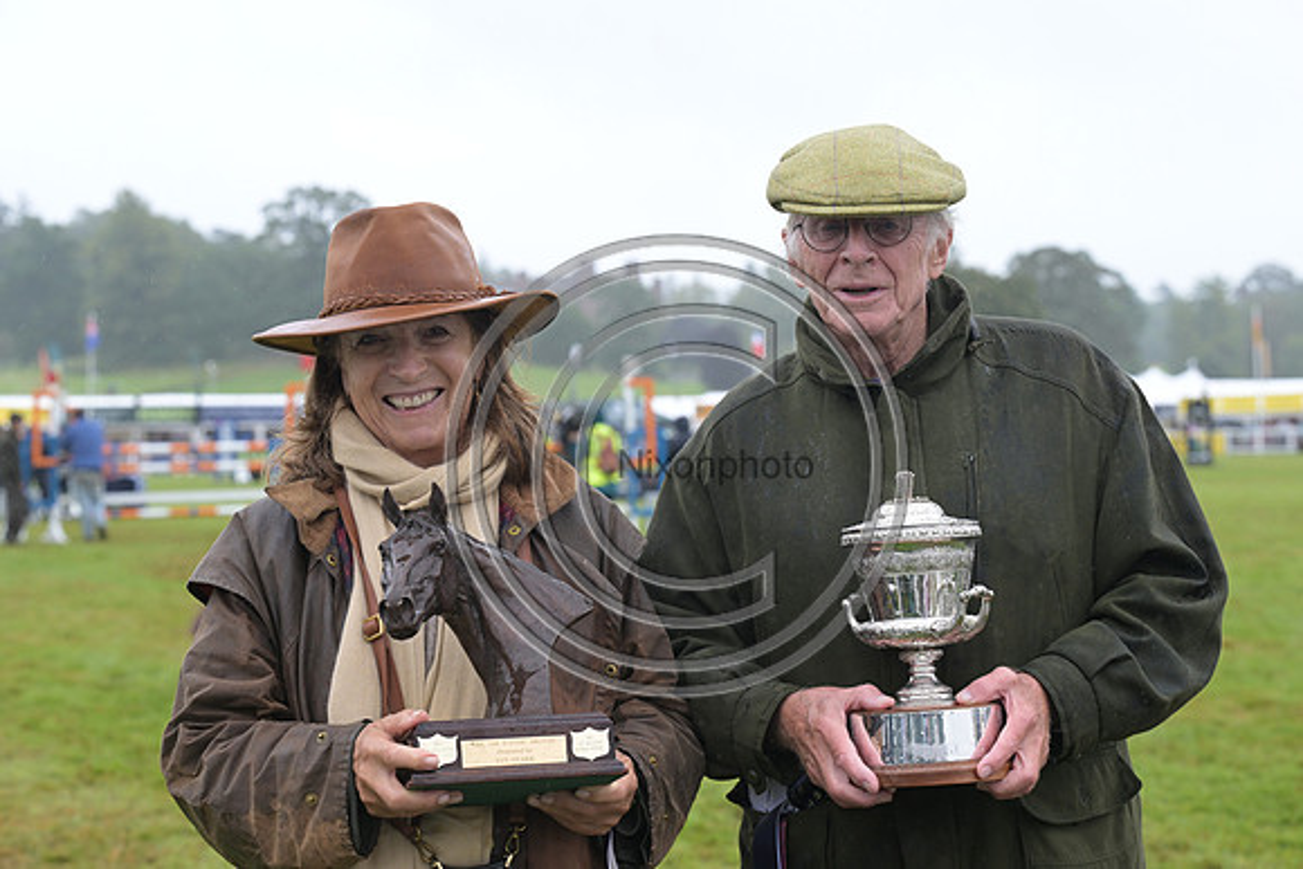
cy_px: 434
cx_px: 652
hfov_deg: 28.8
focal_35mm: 70
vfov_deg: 19.5
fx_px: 2534
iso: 900
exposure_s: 1/800
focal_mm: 70
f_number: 5.6
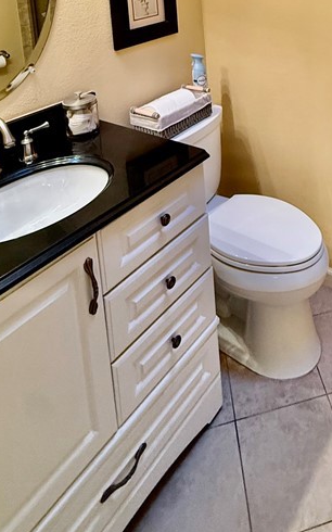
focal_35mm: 31
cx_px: 265
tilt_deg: -5.8
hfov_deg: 39.0
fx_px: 449
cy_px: -4
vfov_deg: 49.5
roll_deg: +3.9
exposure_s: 1/60
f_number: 2.2
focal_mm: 2.22
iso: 250
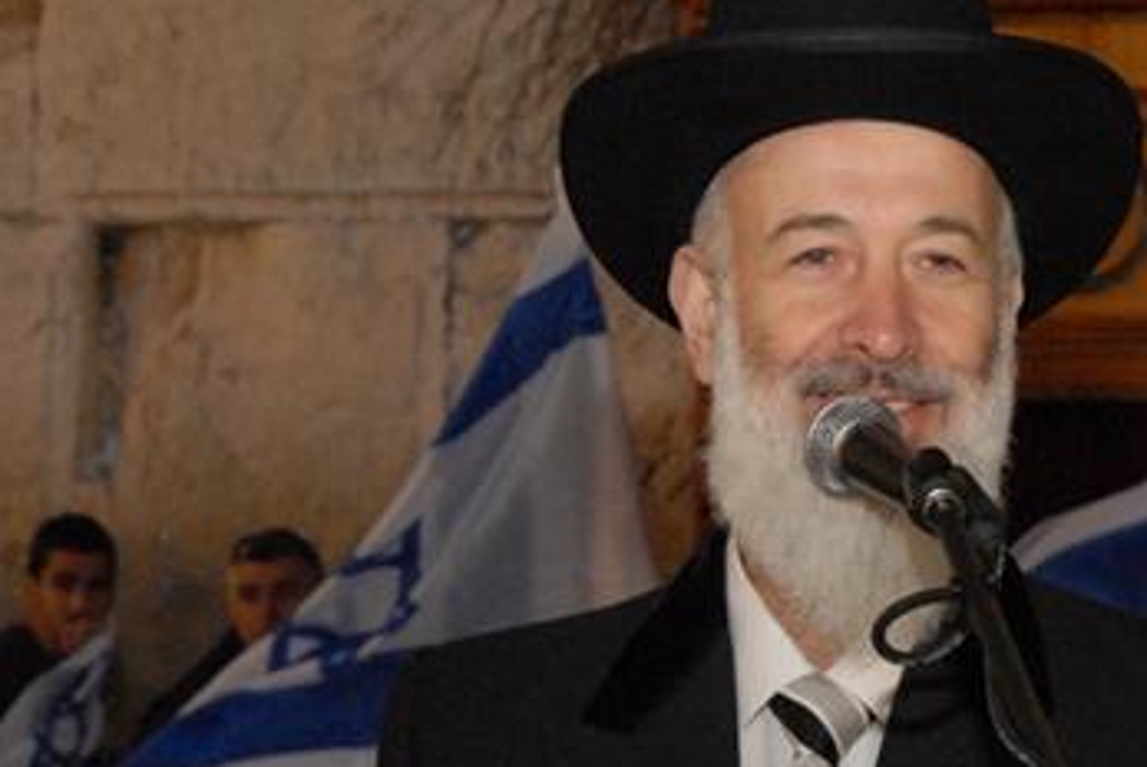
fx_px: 3954
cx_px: 1013
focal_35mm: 124
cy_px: 512
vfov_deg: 11.1
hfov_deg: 16.3
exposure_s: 1/60
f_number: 8
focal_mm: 40
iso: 1250
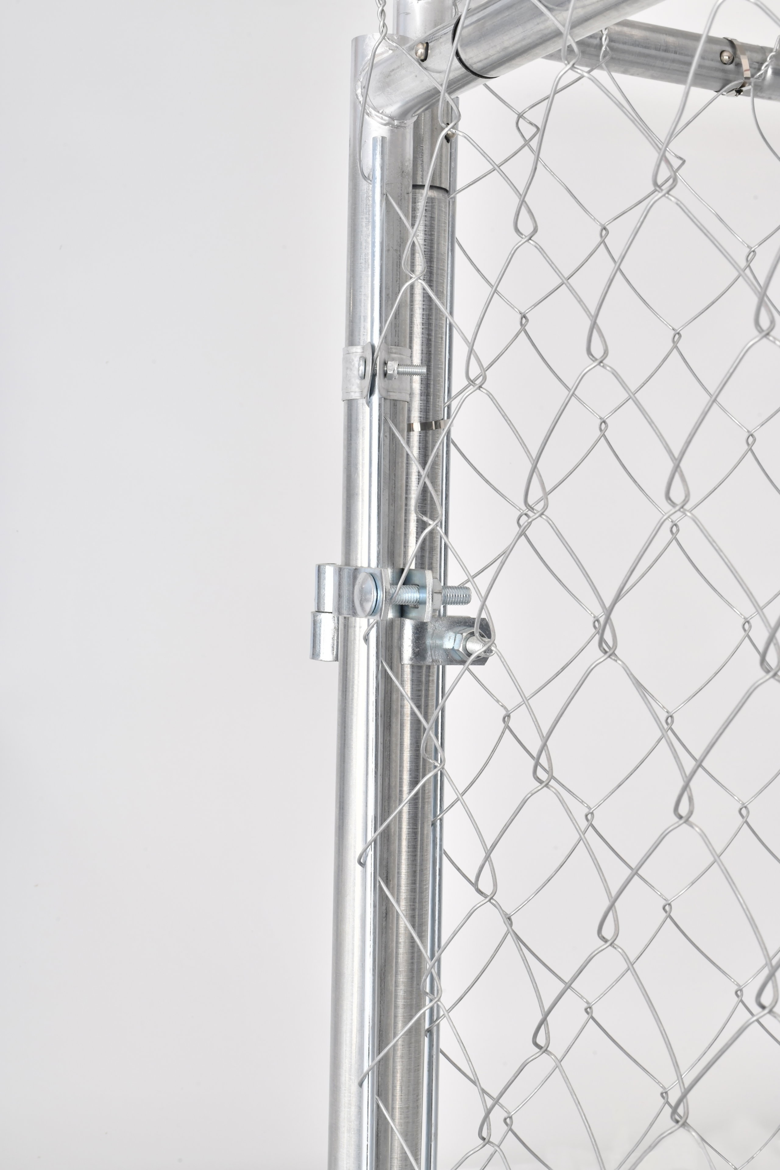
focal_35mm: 50
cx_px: 390
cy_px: 585
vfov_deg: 39.6
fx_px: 1625
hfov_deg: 27.0
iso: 1250
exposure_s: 1/160
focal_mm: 50
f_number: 16
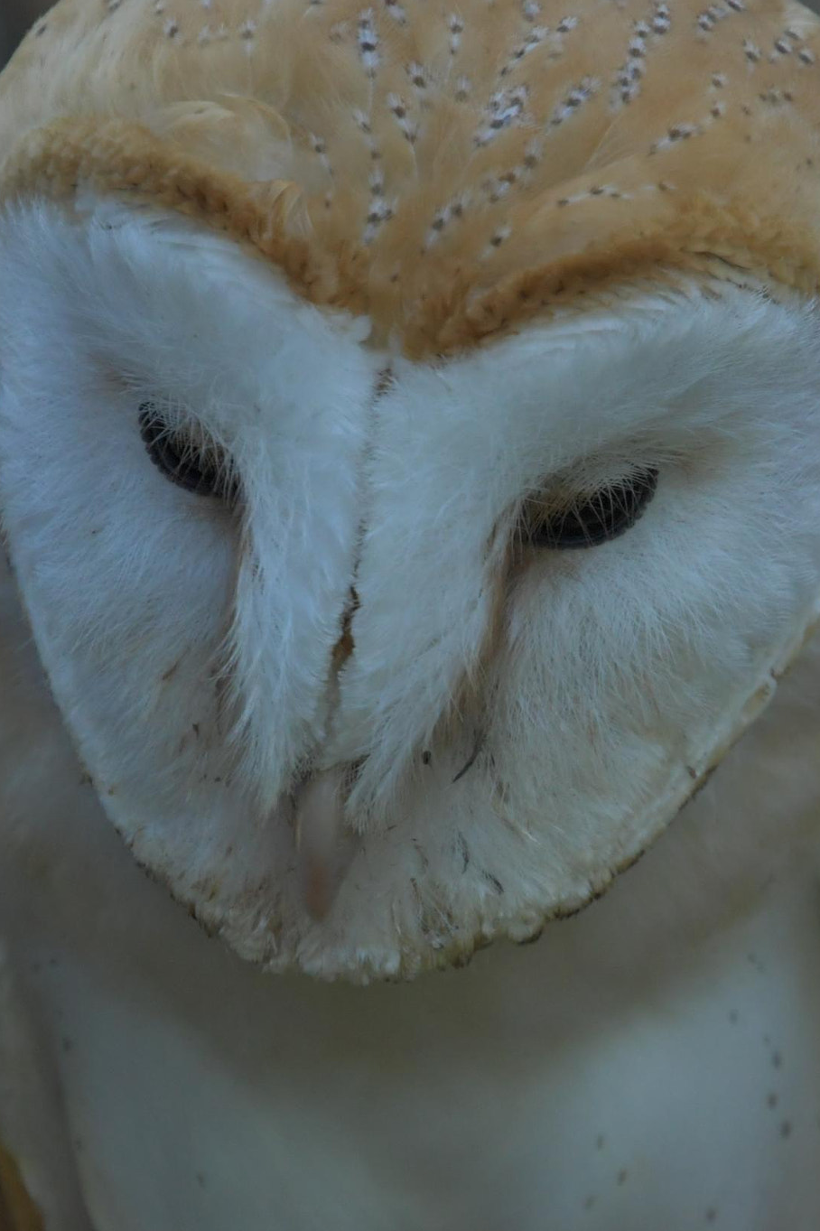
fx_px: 12852
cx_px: 446
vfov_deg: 5.5
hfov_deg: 3.7
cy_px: 614
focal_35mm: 376
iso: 2000
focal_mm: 125
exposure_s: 1/1000
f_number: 8
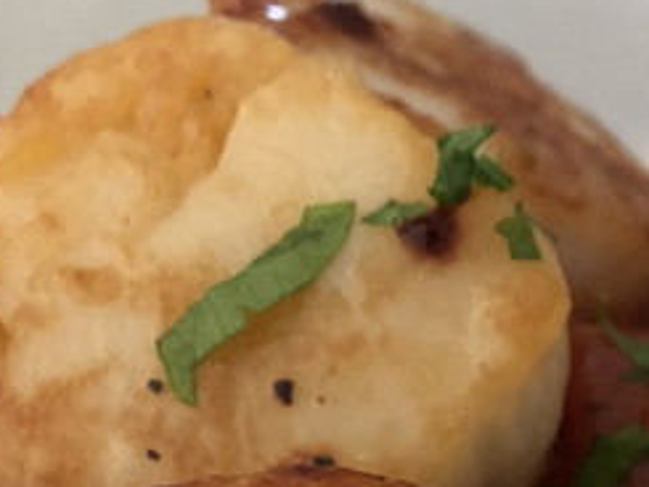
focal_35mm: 137
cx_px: 744
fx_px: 2570
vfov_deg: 10.3
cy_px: 858
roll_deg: -2.5
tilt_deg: -41.5
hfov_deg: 14.0
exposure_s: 1/12
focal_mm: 4
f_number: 1.8
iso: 100
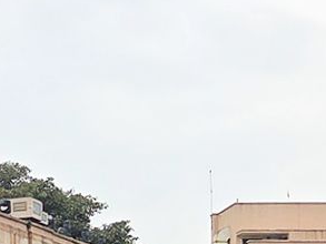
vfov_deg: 9.2
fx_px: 1479
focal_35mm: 157
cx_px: -106
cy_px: 347
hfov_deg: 12.2
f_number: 1.8
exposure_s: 1/359
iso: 50
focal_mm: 5.4
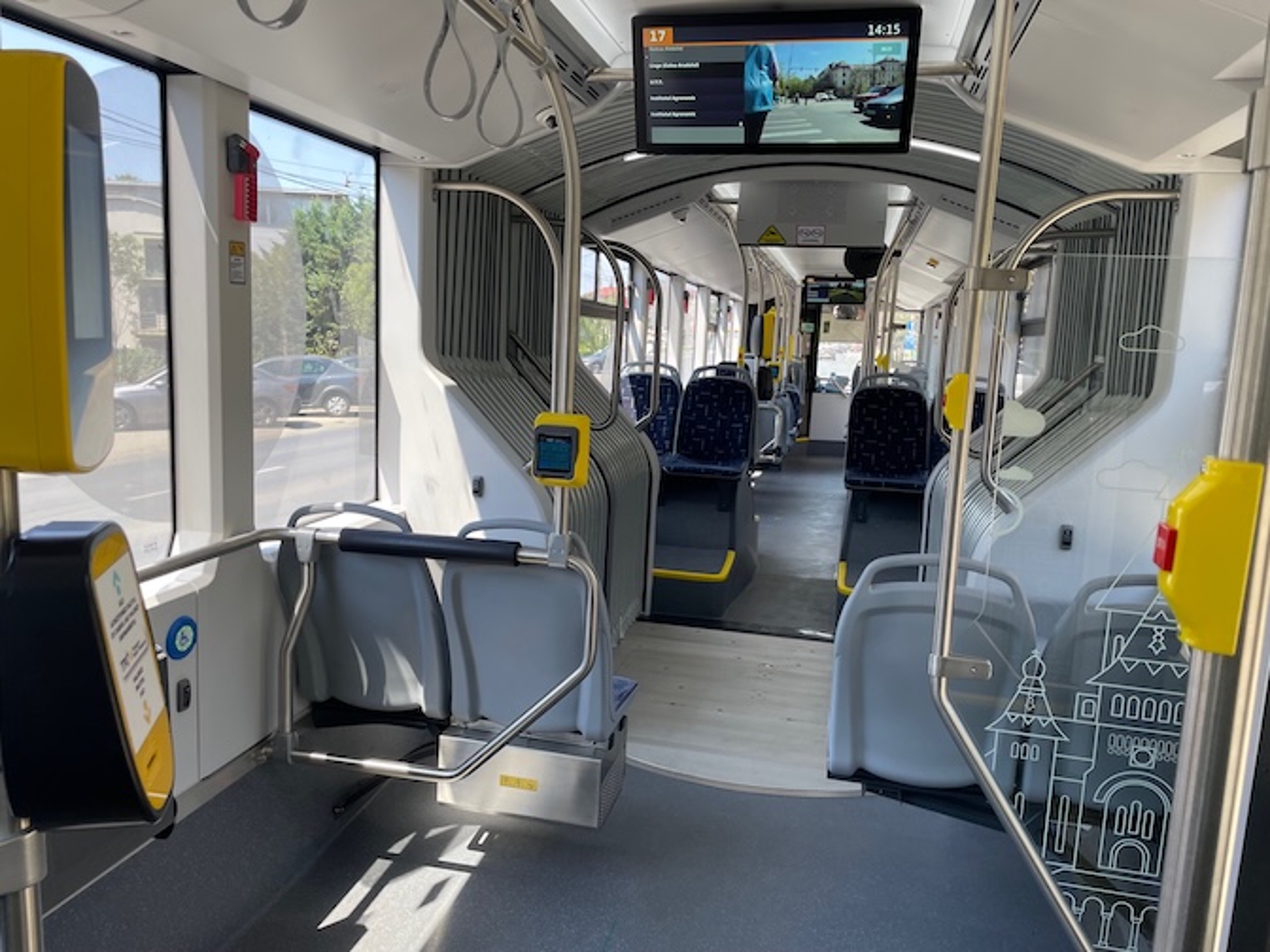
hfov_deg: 67.3
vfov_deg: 53.1
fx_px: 954
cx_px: 635
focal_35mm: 26
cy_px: 476
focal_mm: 4.2
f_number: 1.6
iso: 32
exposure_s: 1/159
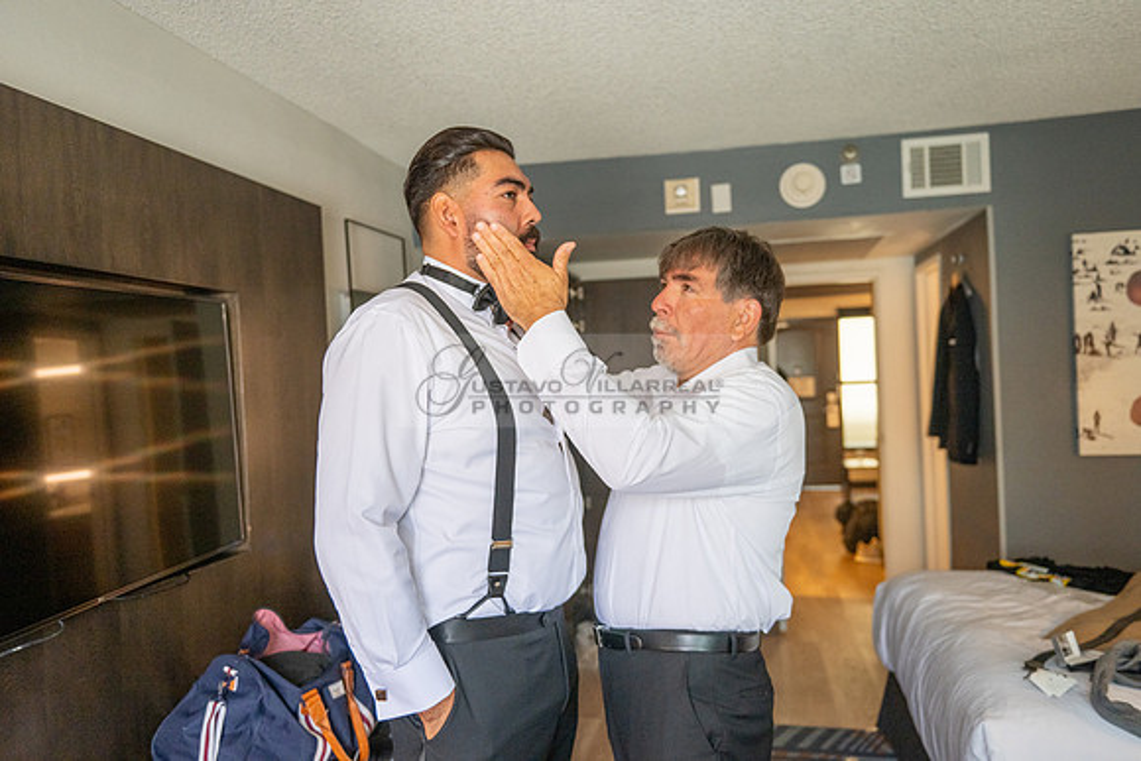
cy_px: 380
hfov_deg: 67.4
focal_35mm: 27
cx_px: 570
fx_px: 856
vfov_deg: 48.0
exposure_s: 1/200
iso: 1250
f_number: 3.2
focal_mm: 27
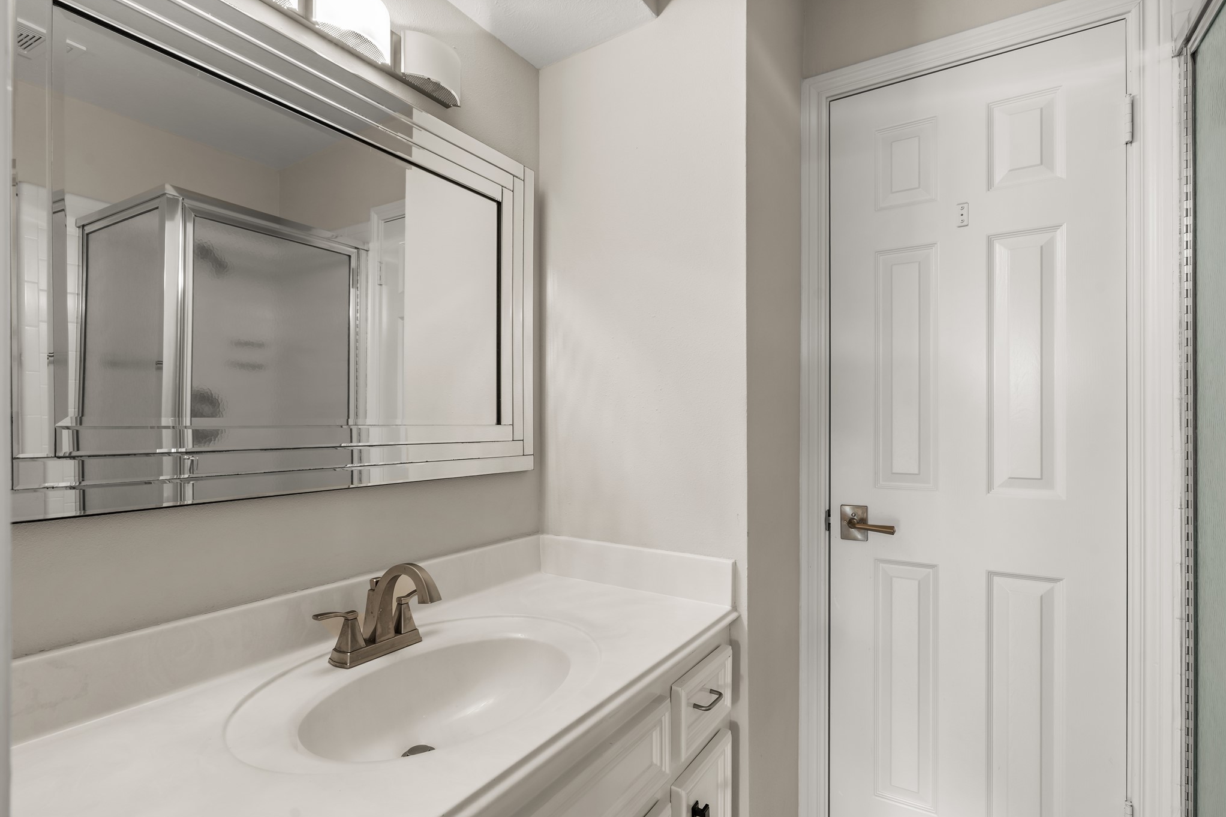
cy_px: 426
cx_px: 628
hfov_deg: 93.3
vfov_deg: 70.4
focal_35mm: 17
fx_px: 579
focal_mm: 16
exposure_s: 2.5
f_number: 9
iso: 200
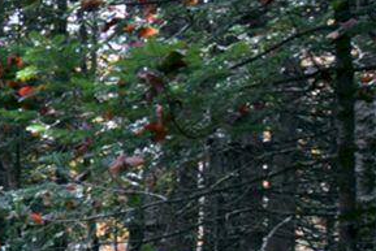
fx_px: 1463
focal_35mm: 140
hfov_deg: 11.7
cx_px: -561
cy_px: 395
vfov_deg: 9.5
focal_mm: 18
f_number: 5.6
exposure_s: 1/125
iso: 400
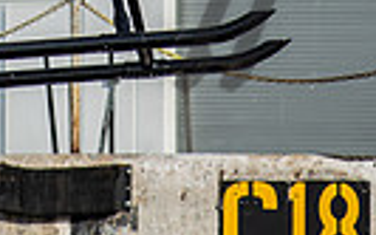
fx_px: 10181
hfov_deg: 2.1
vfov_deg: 1.3
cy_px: -302
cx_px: 63
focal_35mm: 994
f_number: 4.8
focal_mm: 145
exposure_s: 1/400
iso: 100
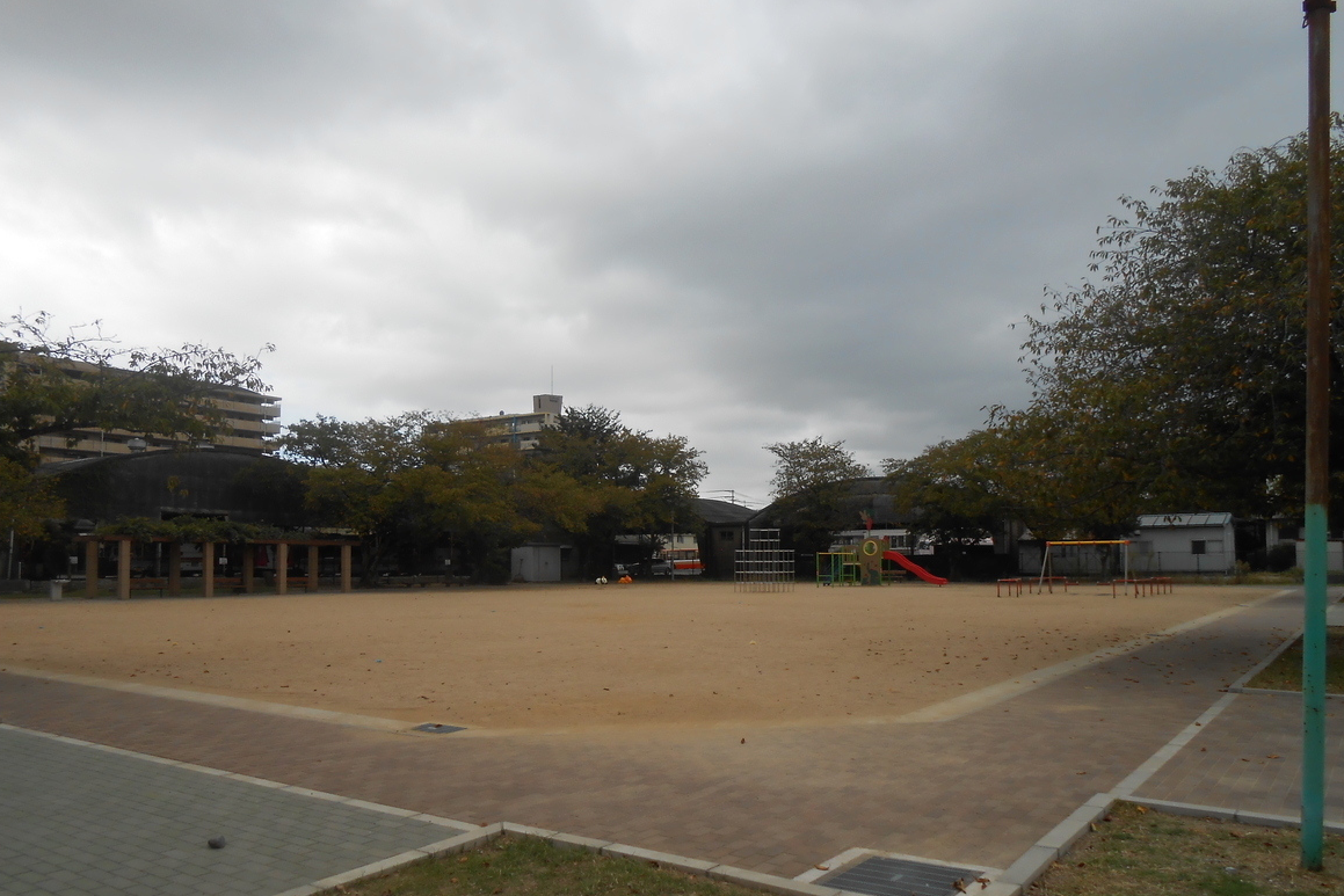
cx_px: 651
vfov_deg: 46.3
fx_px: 1045
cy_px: 510
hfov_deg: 65.5
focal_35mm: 28
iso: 80
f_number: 3.5
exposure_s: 1/640
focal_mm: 4.6
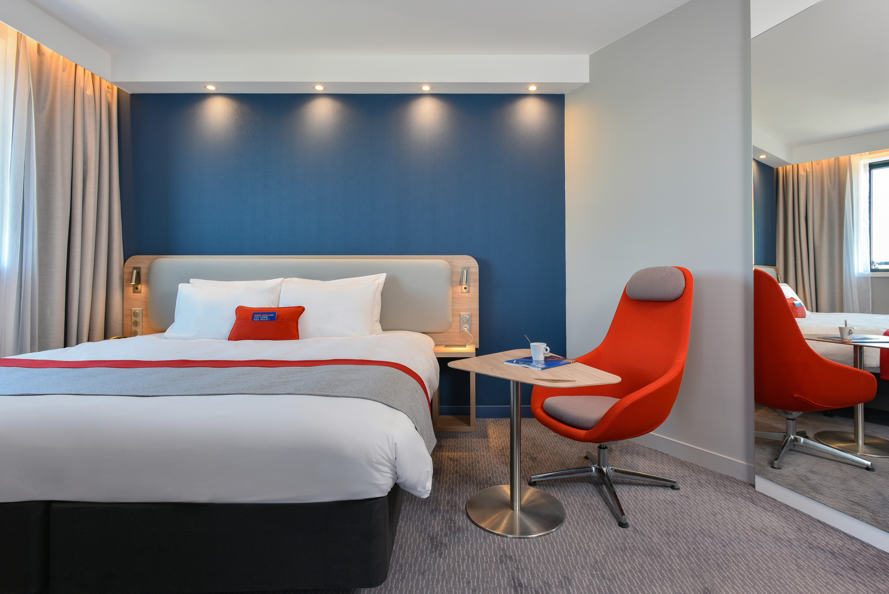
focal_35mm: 17
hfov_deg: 93.3
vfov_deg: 70.5
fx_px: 420
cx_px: 444
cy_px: 297
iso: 100
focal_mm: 17
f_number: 9
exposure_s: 1/6
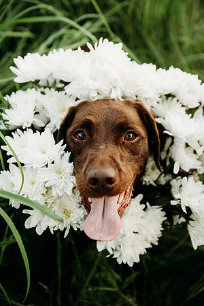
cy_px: 153
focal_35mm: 53
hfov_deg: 25.5
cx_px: 102
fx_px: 450
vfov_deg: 37.5
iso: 400
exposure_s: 1/400
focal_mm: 53
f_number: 3.2
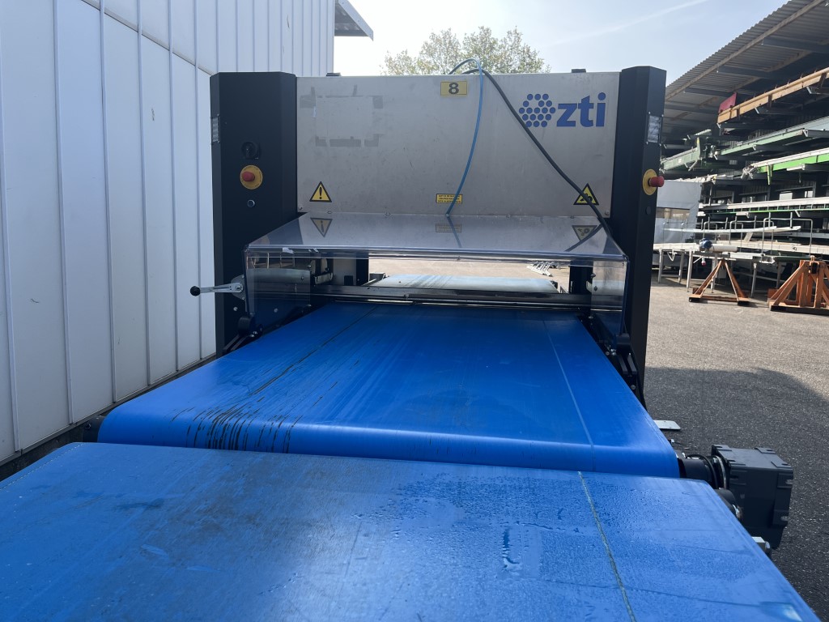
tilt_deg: -6.8
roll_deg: -2.8
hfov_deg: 67.3
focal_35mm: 26
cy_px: 311
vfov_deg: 53.1
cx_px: 414
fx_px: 623
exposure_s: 1/992
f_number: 1.6
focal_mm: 5.1
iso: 50
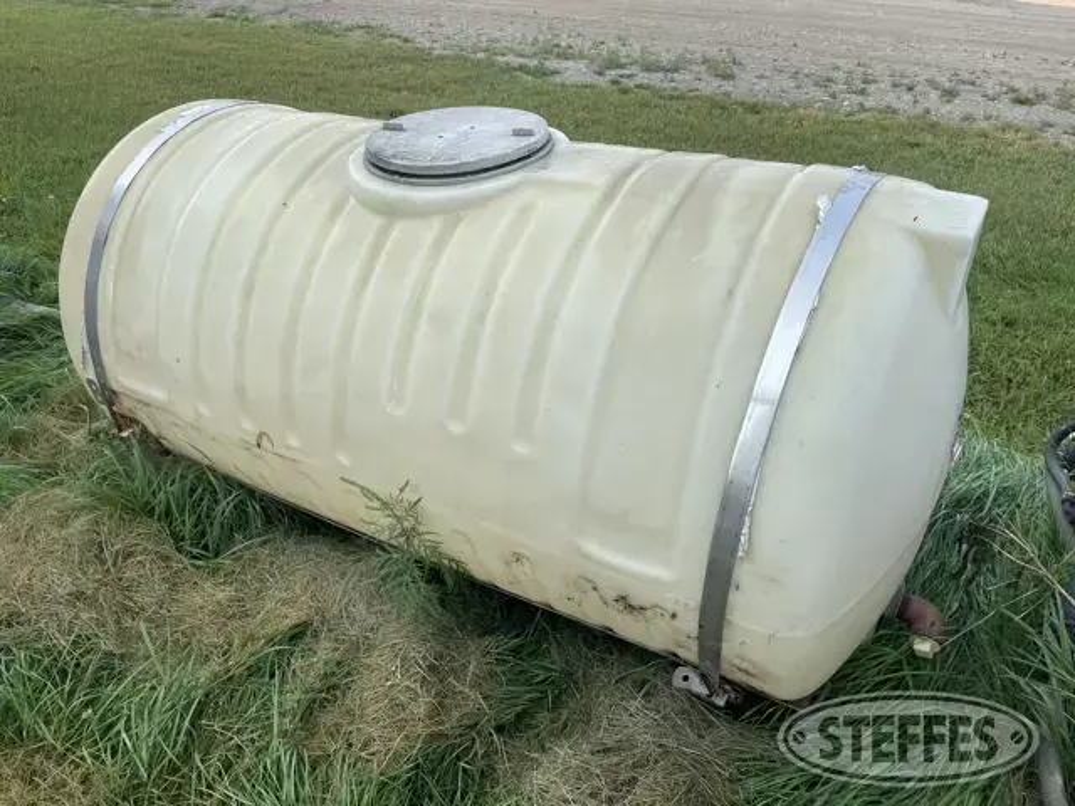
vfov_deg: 53.1
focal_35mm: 26
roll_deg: +0.1
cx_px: 538
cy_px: 403
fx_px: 807
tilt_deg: -34.9
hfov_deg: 67.3
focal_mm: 4.2
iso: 32
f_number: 1.6
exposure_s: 1/1221
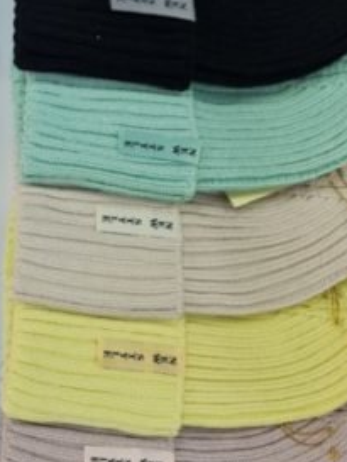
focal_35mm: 64
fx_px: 855
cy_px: 316
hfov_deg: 22.2
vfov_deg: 30.0
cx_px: 6
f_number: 1.8
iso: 80
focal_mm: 7
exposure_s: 1/100
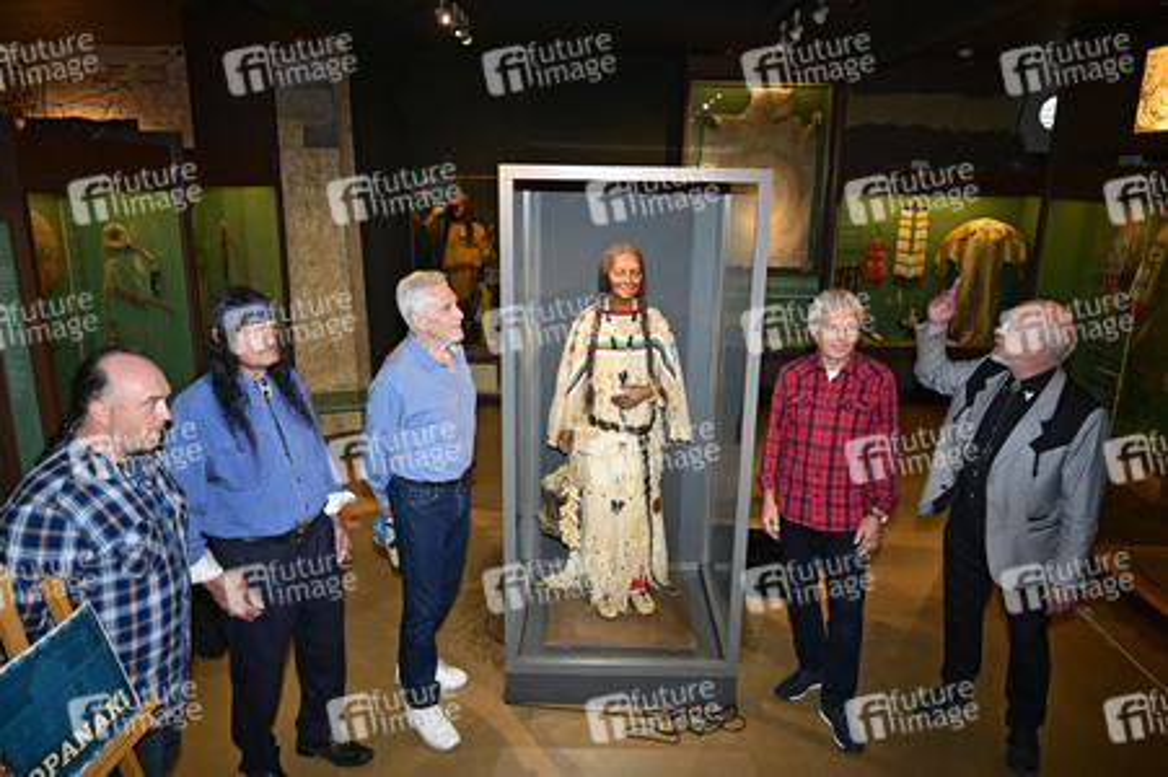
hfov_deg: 73.8
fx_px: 778
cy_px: 388
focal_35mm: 24
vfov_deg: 53.1
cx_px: 584
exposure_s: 1/200
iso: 6400
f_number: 4
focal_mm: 24
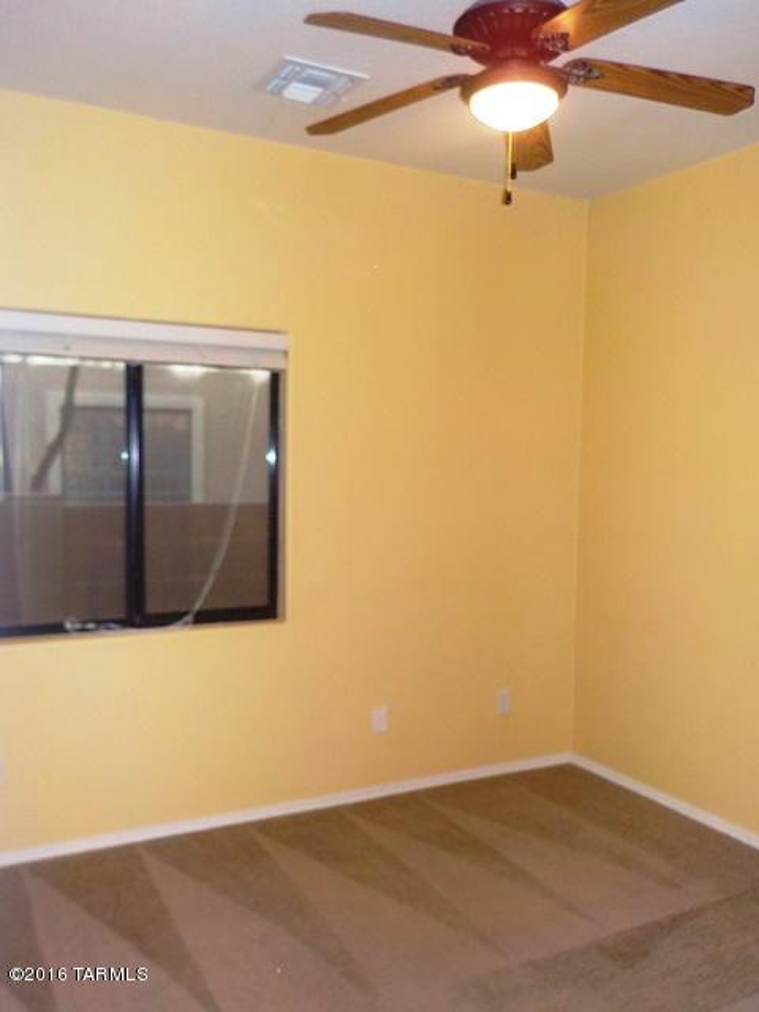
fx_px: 877
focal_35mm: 30
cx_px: 380
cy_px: 506
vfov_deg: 60.0
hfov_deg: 46.8
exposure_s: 1/30
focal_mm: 4.1
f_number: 3.3
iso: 250
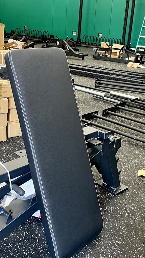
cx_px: 87
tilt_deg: -15.9
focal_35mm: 38
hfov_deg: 31.1
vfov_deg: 52.8
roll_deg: -5.2
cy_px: 129
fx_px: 260
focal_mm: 5.1
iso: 200
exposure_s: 1/60
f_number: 1.6
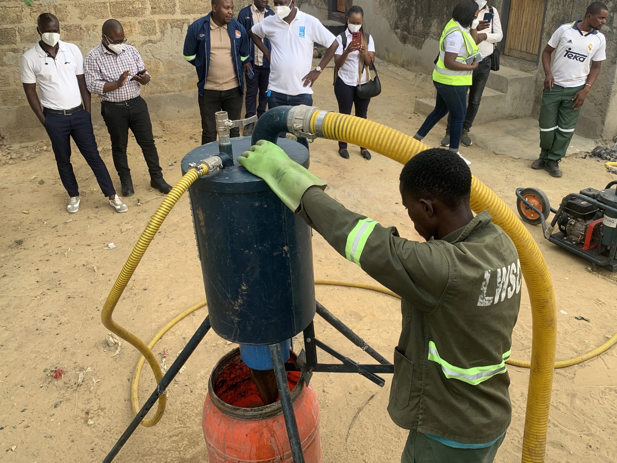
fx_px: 570
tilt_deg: -24.8
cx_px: 332
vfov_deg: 44.1
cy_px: 207
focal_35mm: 32
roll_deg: -0.5
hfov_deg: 56.8
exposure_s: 1/399
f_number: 1.8
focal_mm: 4.25
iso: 25
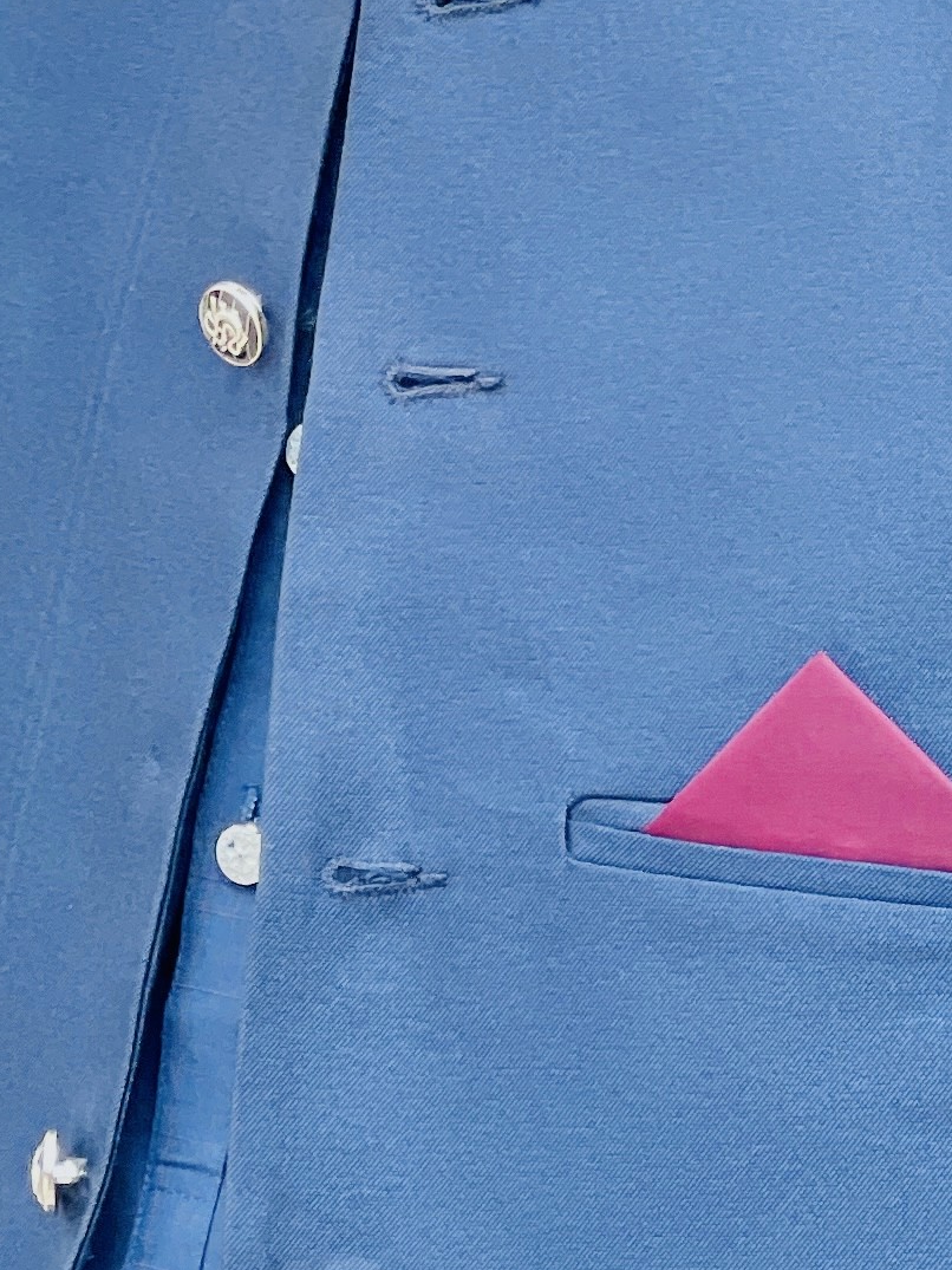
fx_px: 8802
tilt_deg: -2.5
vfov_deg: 8.2
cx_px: 510
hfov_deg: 6.2
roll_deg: -1.6
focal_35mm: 240
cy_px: 215
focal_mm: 7.5
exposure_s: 1/121
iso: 25
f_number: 2.2
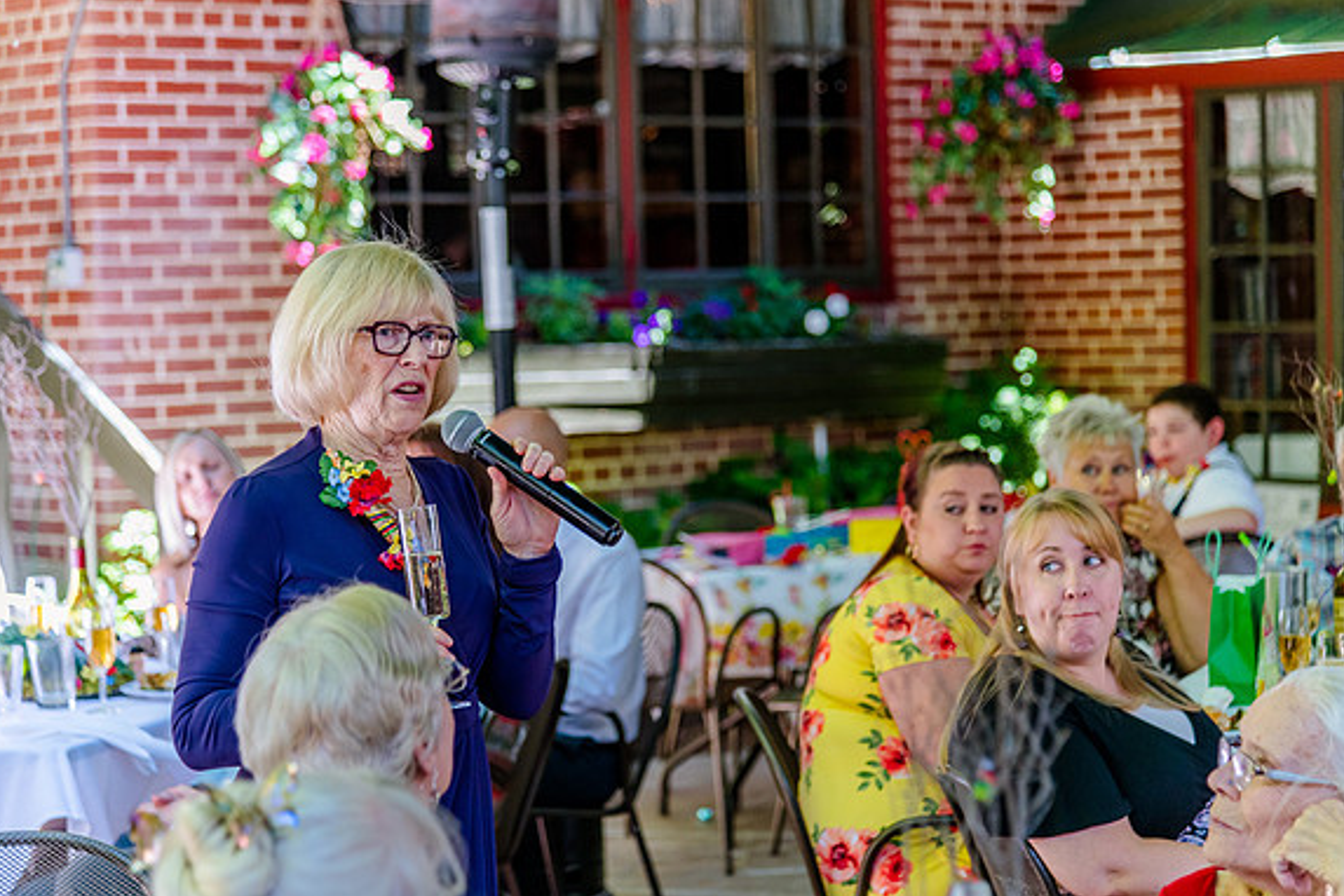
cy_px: 448
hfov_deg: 21.0
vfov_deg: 14.1
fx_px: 3621
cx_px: 662
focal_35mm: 97
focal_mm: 95
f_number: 4
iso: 1600
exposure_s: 1/500
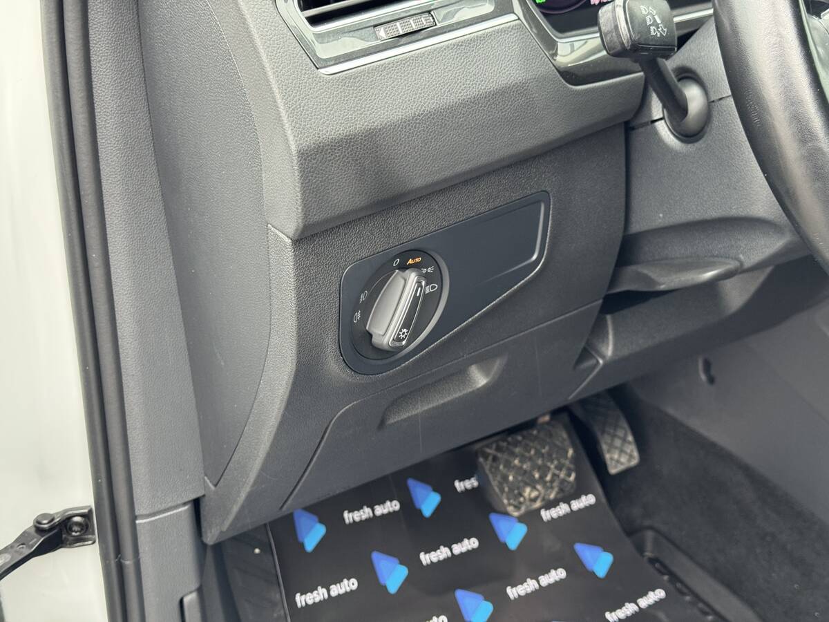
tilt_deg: -29.8
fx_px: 1150
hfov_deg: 39.7
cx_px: 414
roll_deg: +0.2
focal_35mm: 48
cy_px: 311
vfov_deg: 30.3
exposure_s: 1/60
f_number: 1.78
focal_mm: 6.76
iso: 250
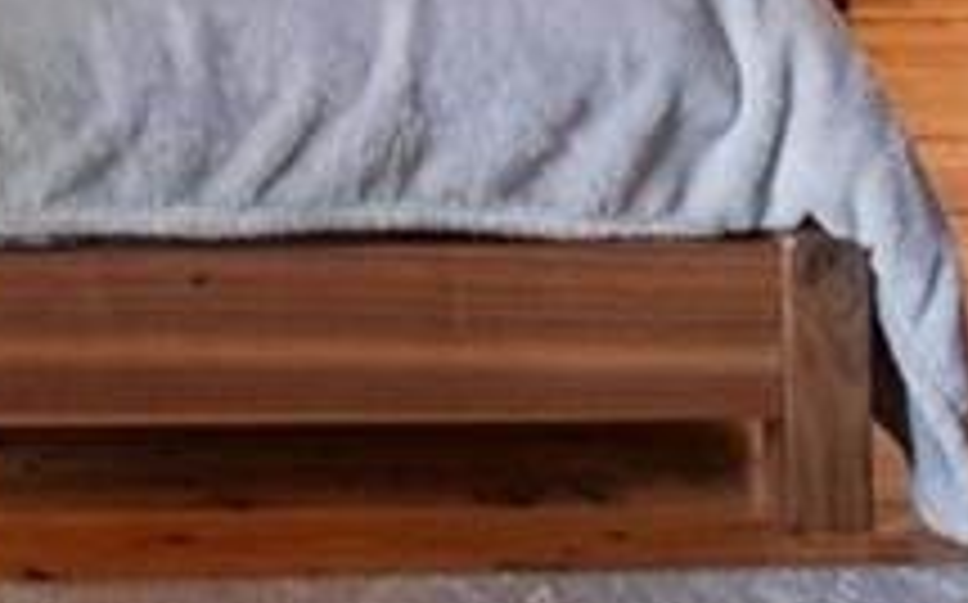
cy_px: -814
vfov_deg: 10.1
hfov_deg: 17.4
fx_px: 3005
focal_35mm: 114
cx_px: -212
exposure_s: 1/25
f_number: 8
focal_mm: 10
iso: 400
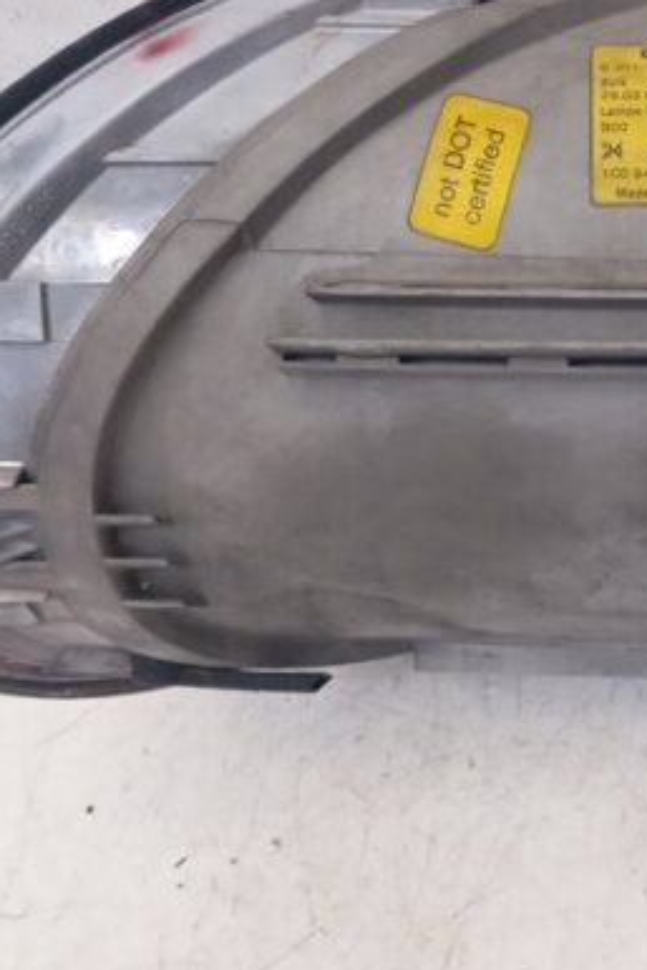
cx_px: 637
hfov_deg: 24.5
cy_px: 399
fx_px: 1427
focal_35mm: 53
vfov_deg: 37.4
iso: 501
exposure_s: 1/33.3
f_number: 1.8
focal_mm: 4.22
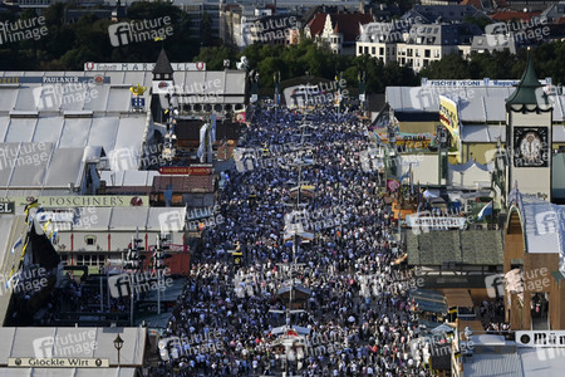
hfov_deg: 12.2
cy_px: 188
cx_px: 282
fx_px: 2636
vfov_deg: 8.2
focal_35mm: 168
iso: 4000
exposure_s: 1/3200
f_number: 14
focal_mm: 112
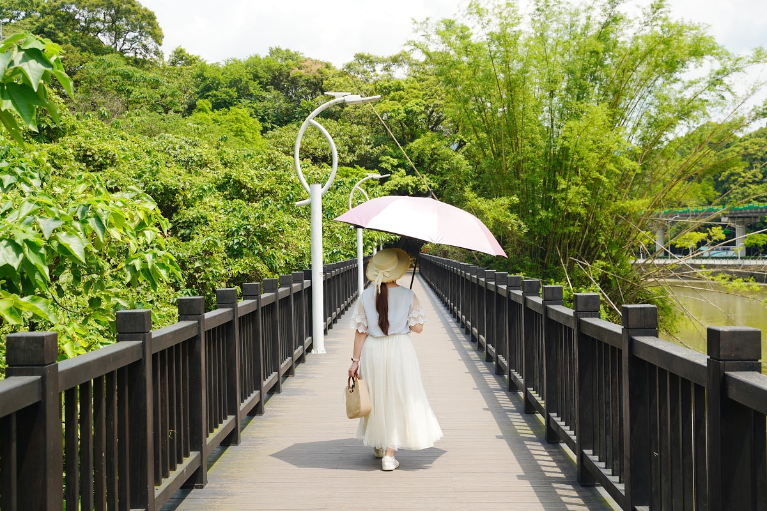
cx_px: 384
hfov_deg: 40.3
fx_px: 1044
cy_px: 256
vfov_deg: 27.5
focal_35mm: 49
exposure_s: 1/100
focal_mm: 49
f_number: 6.3
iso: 100
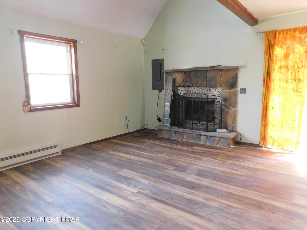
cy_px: 115
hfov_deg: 71.6
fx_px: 213
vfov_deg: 56.8
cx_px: 154
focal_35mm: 24
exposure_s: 1/13
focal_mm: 4.1
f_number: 3
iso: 400
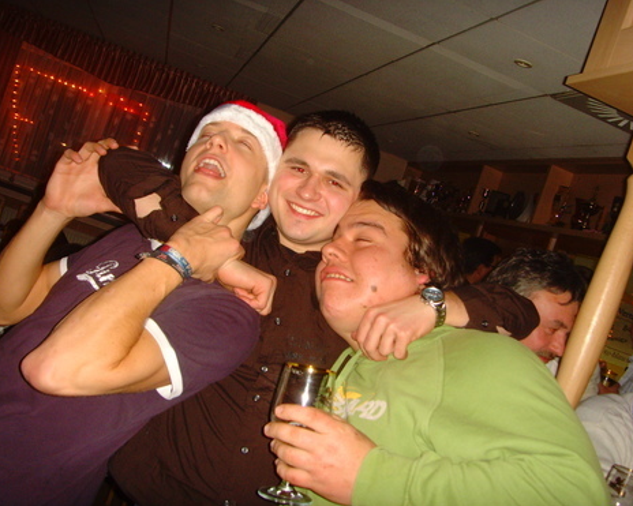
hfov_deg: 44.8
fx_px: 768
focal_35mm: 41
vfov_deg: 36.5
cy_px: 254
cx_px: 329
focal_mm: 6.6
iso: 200
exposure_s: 1/45
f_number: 3.5
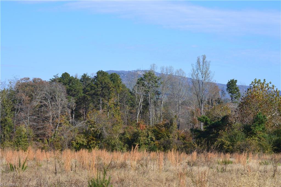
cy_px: 94
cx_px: 140
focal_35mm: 82
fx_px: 643
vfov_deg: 16.5
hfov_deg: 24.6
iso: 400
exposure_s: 1/400
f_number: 11
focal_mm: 55
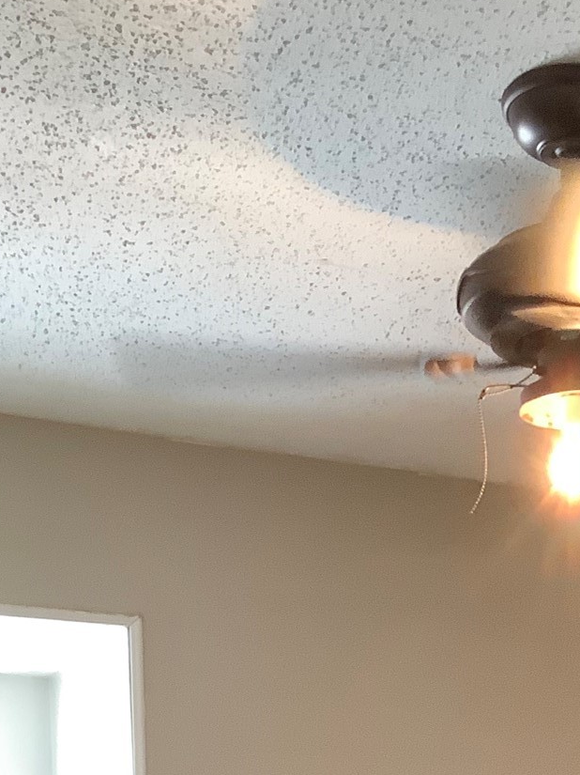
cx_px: 587
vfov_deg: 23.2
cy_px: 934
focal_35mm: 77
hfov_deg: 18.6
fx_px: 1722
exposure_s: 1/60
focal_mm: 3.3
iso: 320
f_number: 2.4
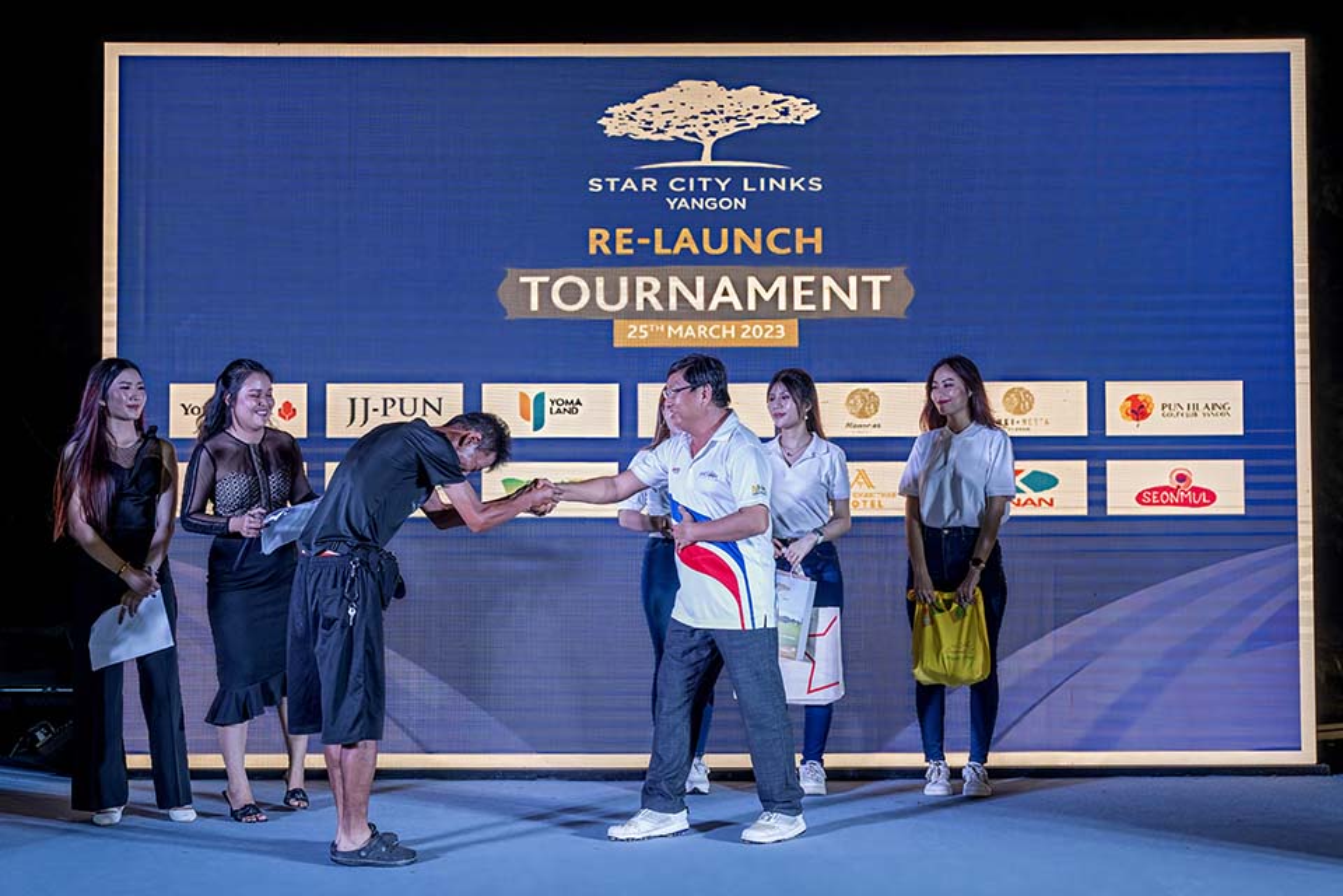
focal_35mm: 37
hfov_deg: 51.9
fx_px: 1380
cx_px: 672
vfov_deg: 35.9
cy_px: 448
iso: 800
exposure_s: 1/200
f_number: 3.5
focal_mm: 37
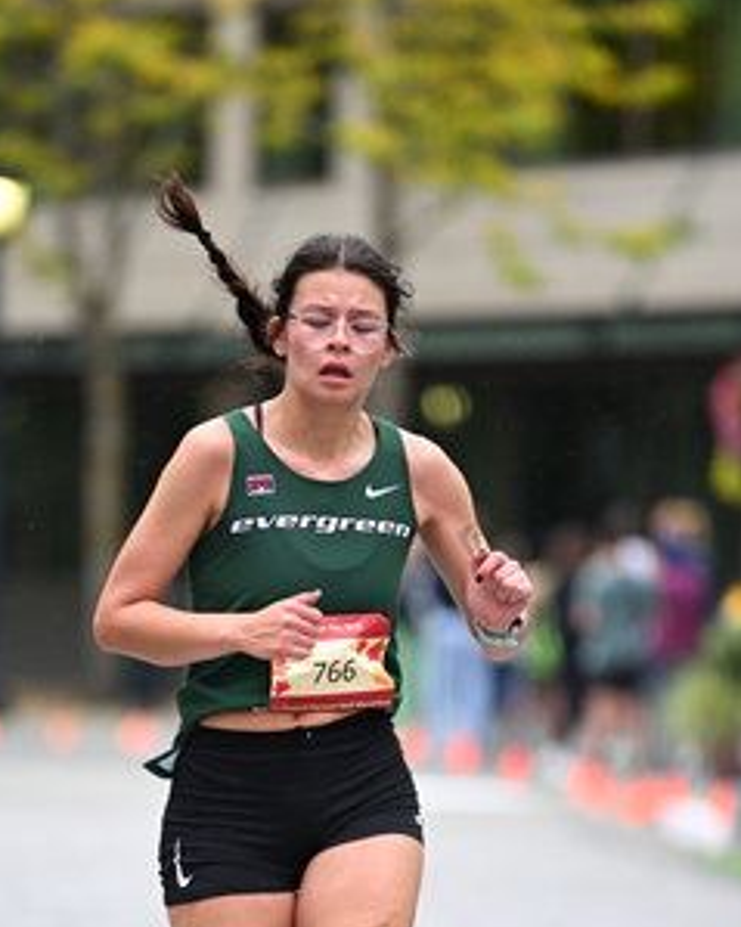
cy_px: 787
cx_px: 293
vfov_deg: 5.7
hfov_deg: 4.6
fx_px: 9243
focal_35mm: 337
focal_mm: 195
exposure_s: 1/2000
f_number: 2.8
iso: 1250
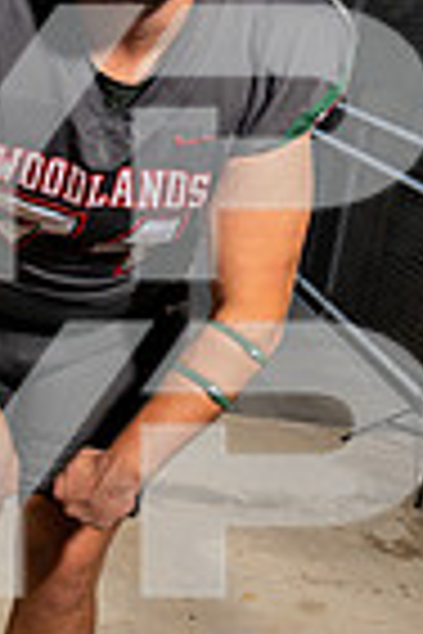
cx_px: 90
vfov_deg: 25.1
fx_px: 1410
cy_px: 463
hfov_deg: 16.9
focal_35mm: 80
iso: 160
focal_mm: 25
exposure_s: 1/250
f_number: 8
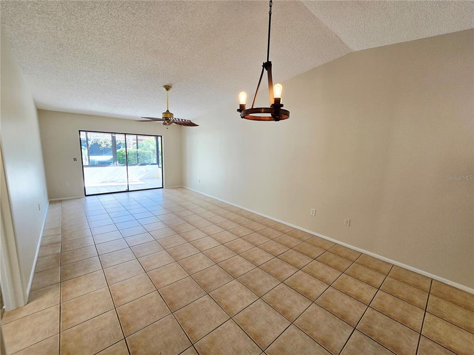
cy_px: 178
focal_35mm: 13
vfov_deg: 89.9
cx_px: 237
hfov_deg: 106.2
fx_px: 178
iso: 50
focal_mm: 2.2
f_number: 2.2
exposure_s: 1/60.2
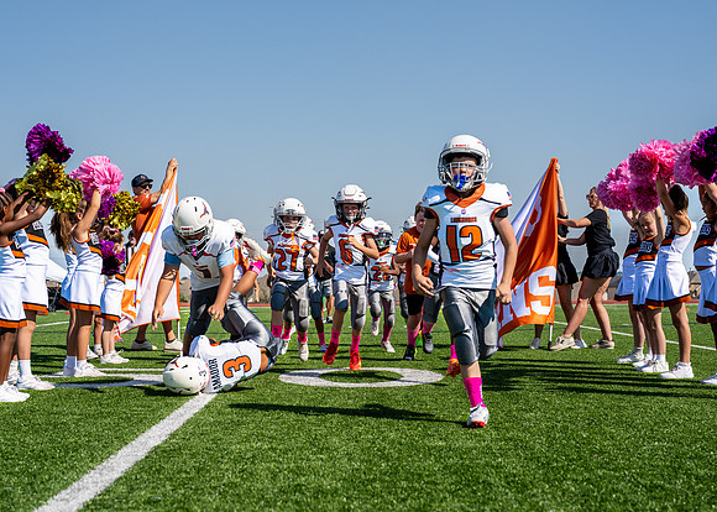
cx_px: 362
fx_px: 1194
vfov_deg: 24.2
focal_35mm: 59
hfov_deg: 33.4
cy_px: 235
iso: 100
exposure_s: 1/1250
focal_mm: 50
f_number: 4
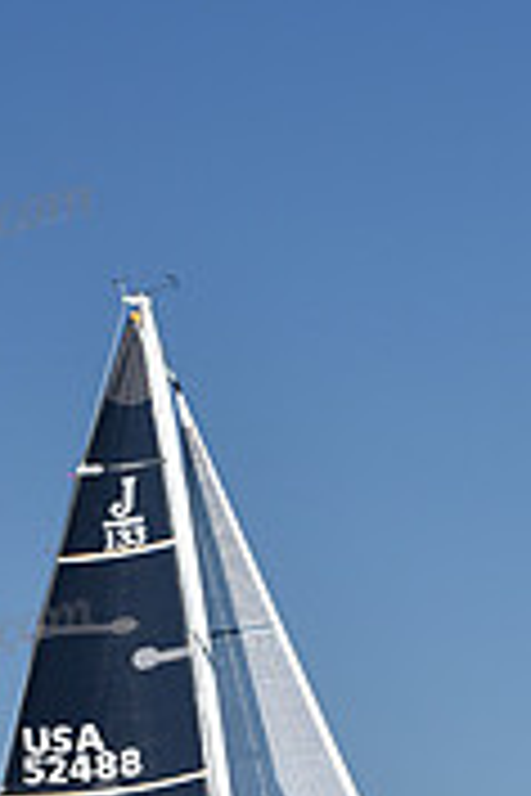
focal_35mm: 361
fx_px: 7987
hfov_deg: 3.8
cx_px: 326
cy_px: 850
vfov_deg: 5.7
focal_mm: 110
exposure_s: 1/800
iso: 200
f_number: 4
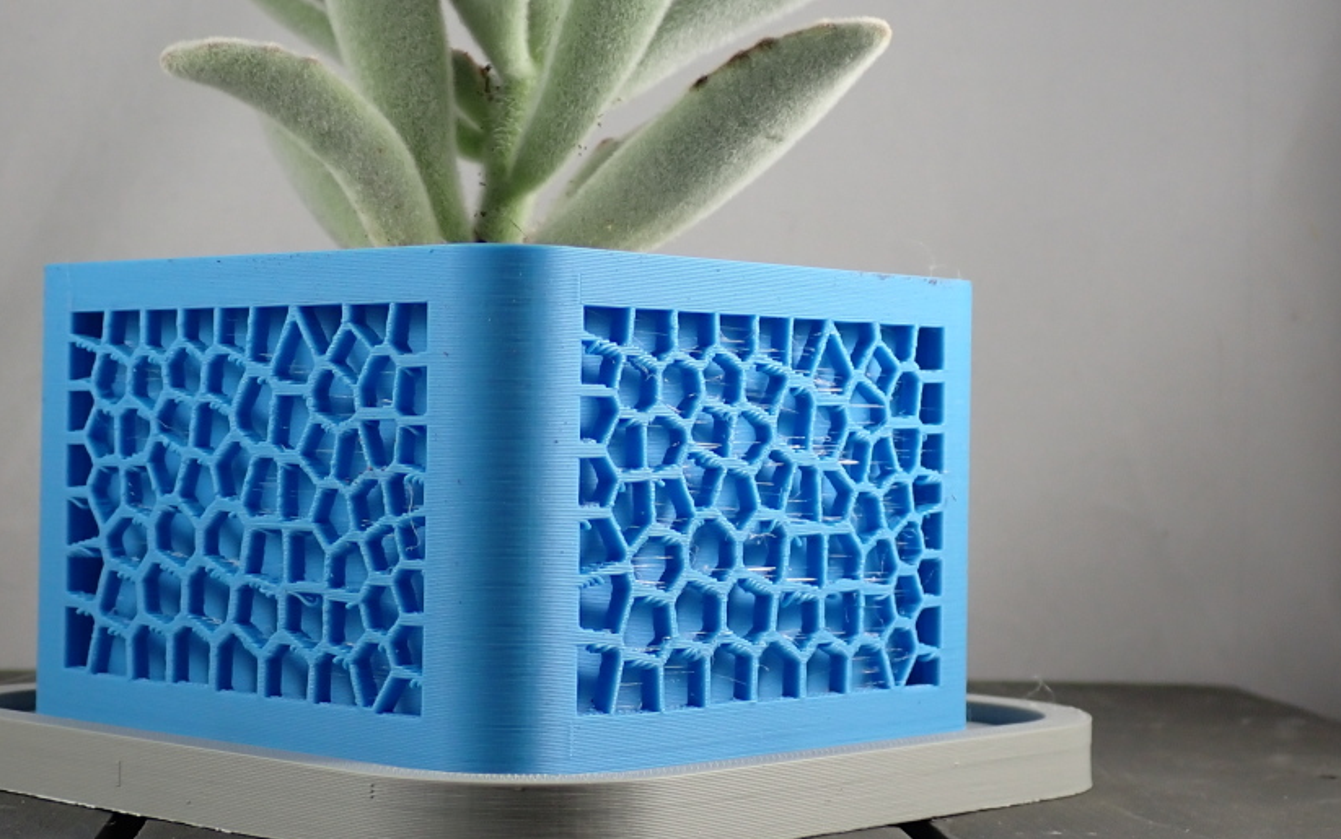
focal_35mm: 58
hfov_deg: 35.0
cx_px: 583
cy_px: 261
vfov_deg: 22.3
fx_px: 2120
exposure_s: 1/100
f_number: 2.9
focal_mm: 7.84
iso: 200
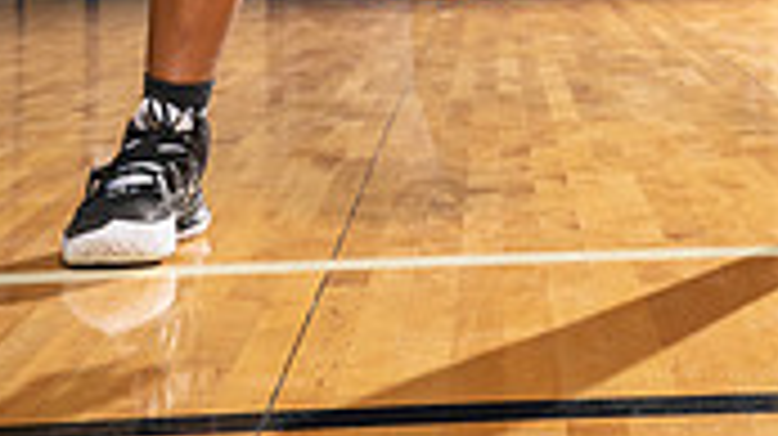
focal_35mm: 101
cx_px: 531
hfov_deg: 21.1
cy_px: -521
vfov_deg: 10.6
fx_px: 2082
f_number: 5.6
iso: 640
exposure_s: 1/250
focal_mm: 37
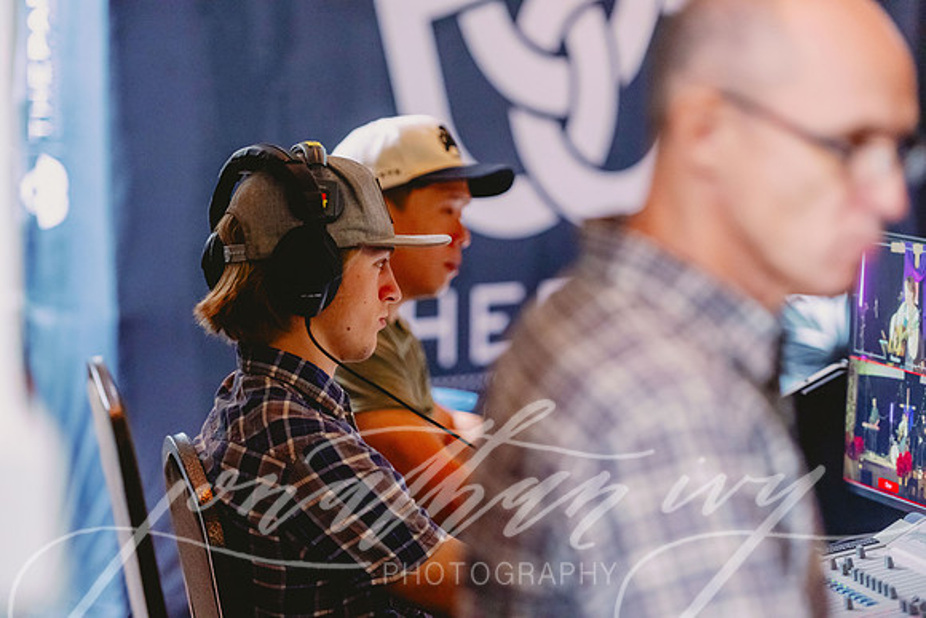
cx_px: 463
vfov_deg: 10.2
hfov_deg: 15.2
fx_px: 3473
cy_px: 309
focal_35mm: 135
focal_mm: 135
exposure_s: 1/125
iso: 3200
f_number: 2.8
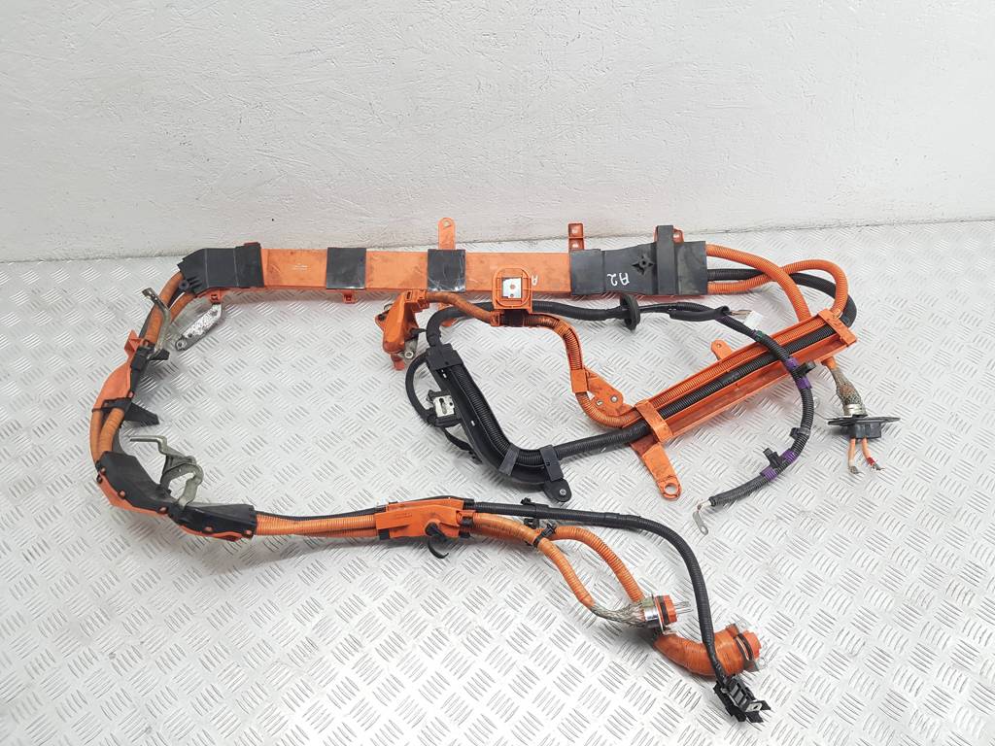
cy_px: 373
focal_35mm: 26
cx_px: 498
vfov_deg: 53.1
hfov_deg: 67.3
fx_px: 747
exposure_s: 1/50
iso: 64
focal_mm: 4.2
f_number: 1.7
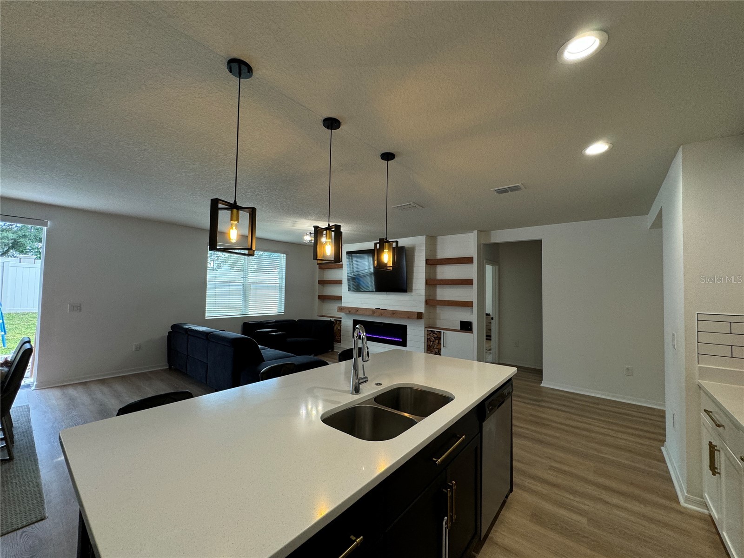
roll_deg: -1.9
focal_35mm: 14
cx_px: 372
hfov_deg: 102.1
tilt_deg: +2.0
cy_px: 279
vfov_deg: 85.7
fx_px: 301
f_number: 2.2
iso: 125
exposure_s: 1/120
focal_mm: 2.22
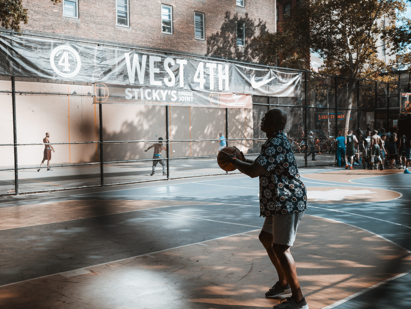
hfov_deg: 46.8
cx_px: 206
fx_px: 475
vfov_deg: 36.0
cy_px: 154
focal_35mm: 40
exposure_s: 1/400
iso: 200
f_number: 2.5
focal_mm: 20
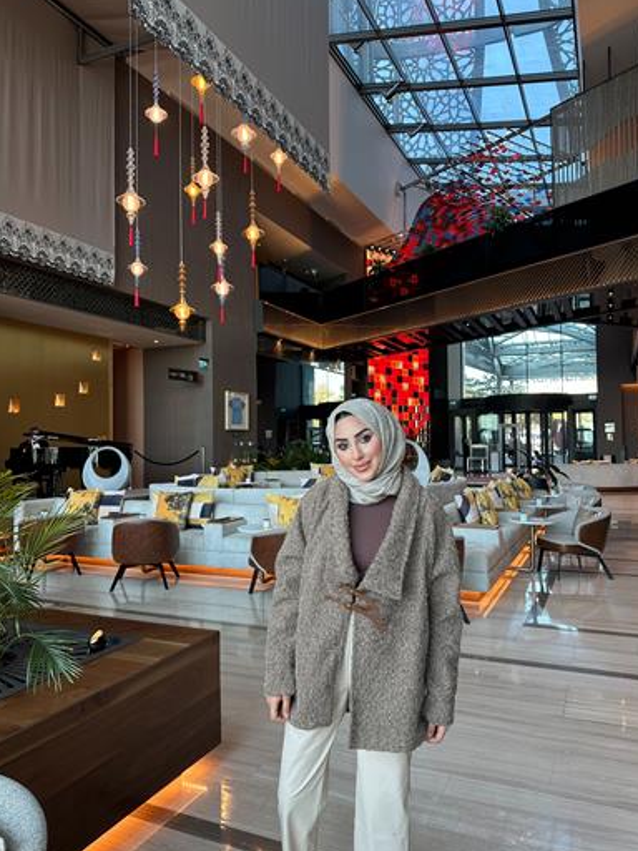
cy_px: 423
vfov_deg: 69.4
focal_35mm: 25
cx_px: 326
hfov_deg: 54.9
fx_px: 614
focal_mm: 6.86
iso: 100
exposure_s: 1/121
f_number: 1.78
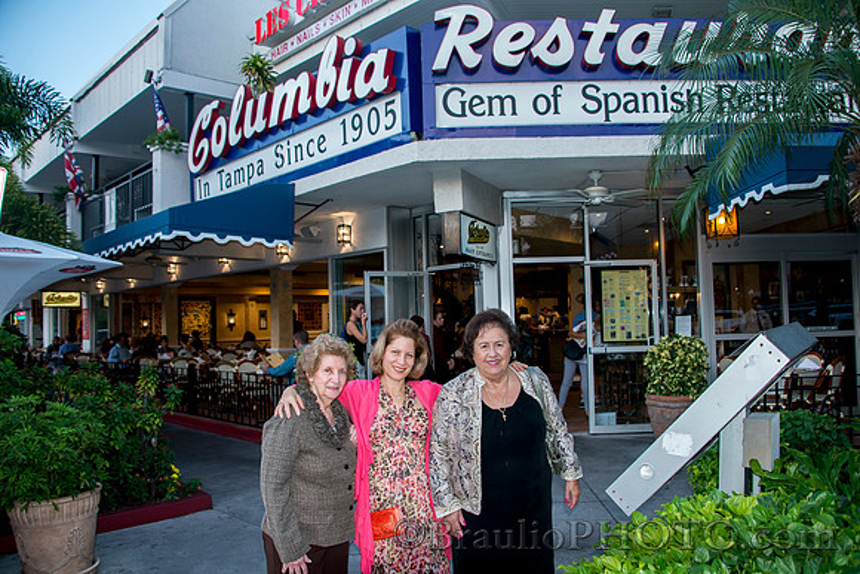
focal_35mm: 28
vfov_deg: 46.4
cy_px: 287
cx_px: 430
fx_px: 669
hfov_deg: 65.5
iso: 500
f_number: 5
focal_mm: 28
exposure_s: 1/125
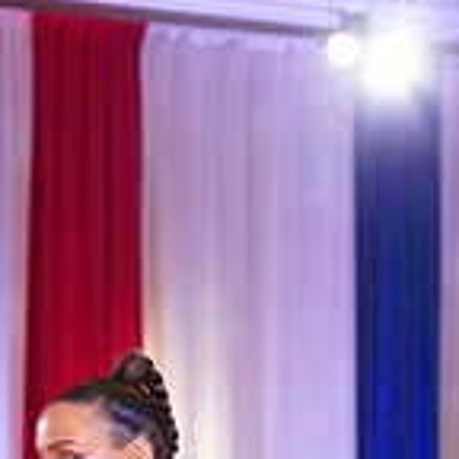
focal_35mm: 281
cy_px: 851
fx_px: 4215
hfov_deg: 6.2
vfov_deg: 6.1
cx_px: 53
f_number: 4.5
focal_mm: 82
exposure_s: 1/200
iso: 2000
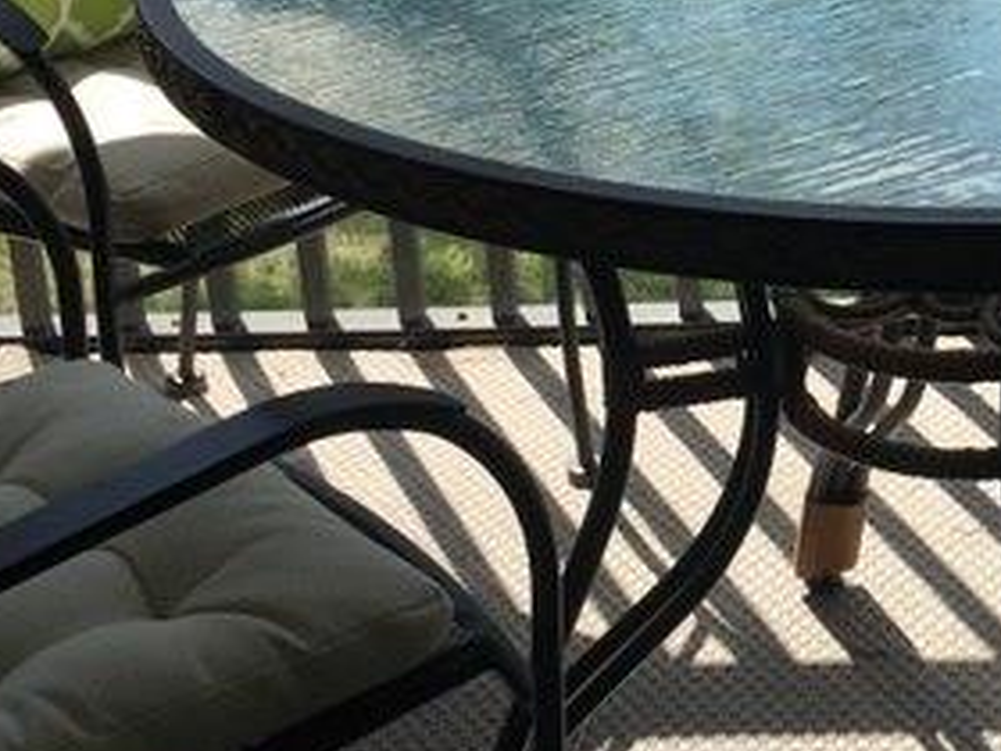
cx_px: 940
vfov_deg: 17.4
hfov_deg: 22.8
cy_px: 36
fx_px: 2400
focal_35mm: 83
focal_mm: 4.15
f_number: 2.2
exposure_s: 1/1083
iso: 25
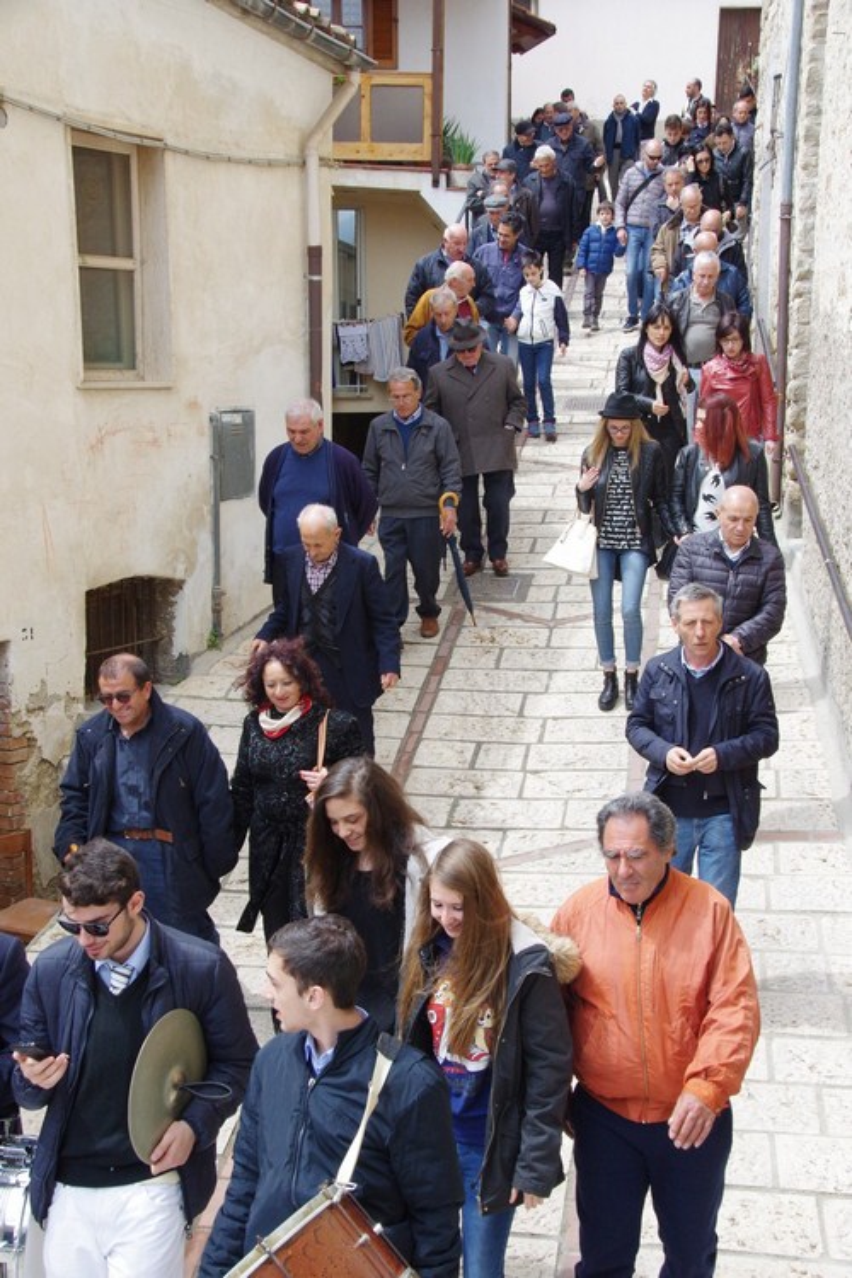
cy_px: 639
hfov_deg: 24.6
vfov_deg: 36.2
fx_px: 1952
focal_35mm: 55
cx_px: 426
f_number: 10
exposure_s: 1/250
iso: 1000
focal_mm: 37
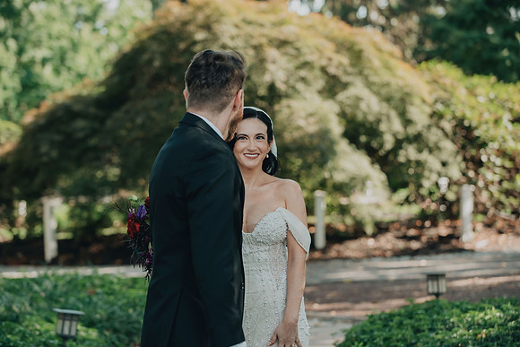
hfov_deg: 20.0
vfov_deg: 13.4
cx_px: 260
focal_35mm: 102
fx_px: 1474
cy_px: 174
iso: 800
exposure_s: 1/800
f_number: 3.5
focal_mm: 102
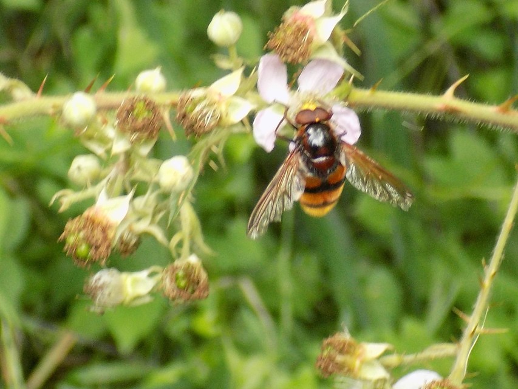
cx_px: 259
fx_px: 1452
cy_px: 194
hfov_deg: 20.2
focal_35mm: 97
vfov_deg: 15.2
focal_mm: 17.2
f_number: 4.6
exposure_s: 1/30
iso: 160
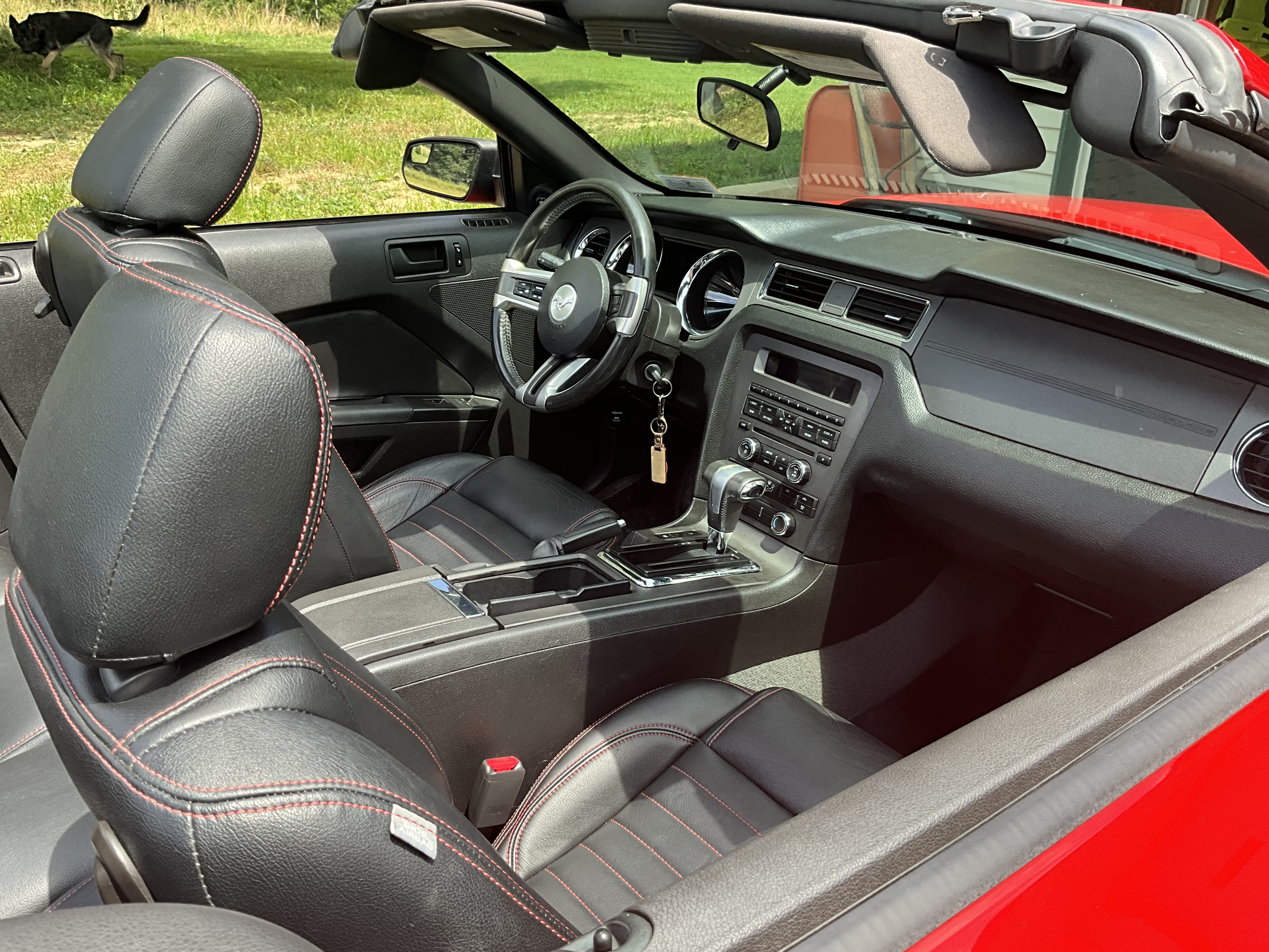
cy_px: 476
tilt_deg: -23.7
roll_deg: -1.6
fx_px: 1063
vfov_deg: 48.2
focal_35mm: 29
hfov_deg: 61.7
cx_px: 634
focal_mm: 3
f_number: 1.8
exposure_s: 1/242
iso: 20
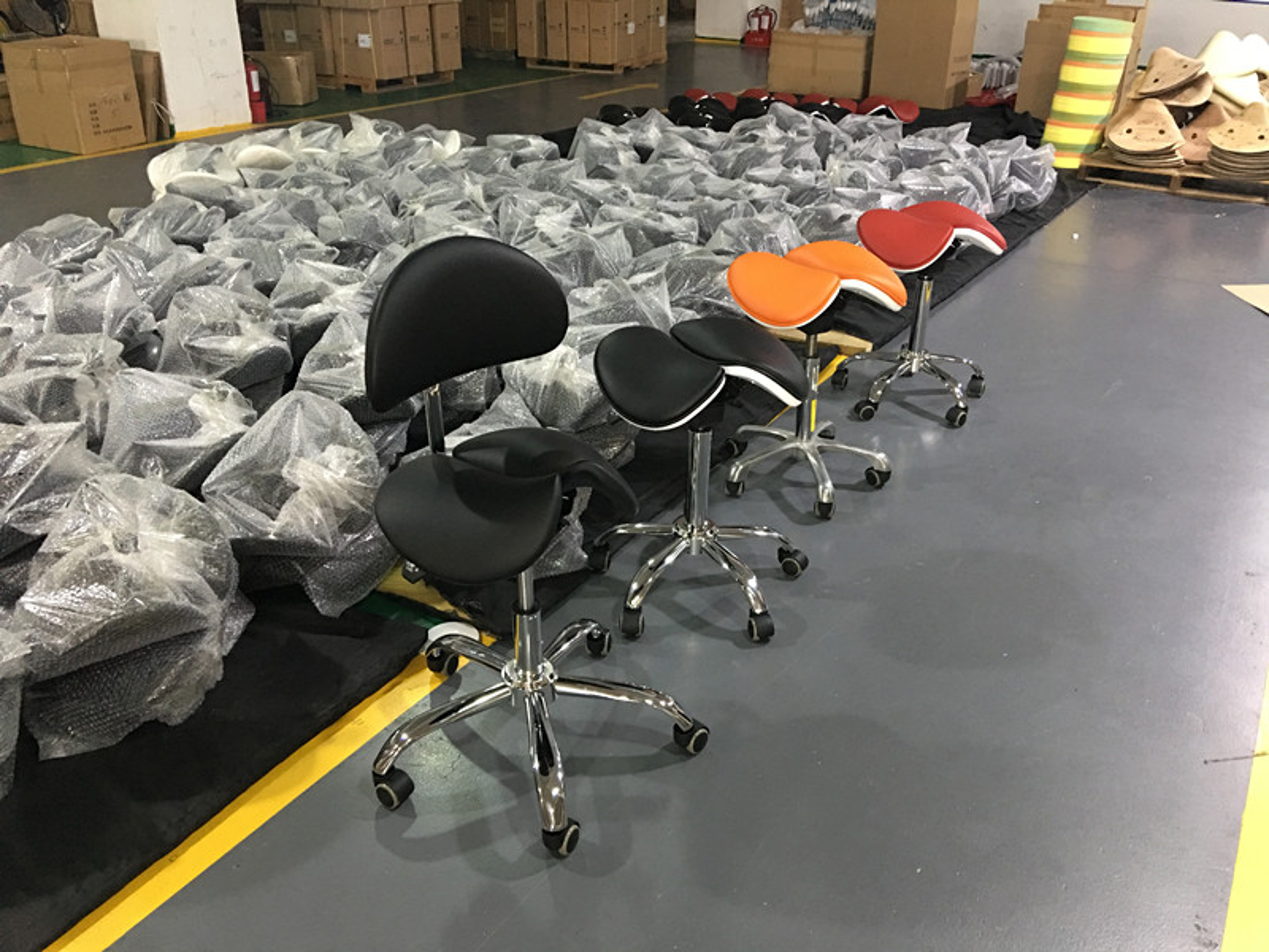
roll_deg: +0.3
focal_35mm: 29
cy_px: 476
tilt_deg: -26.0
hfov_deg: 61.7
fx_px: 1063
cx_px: 634
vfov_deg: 48.2
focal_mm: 4.15
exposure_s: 1/8
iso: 160
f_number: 2.2
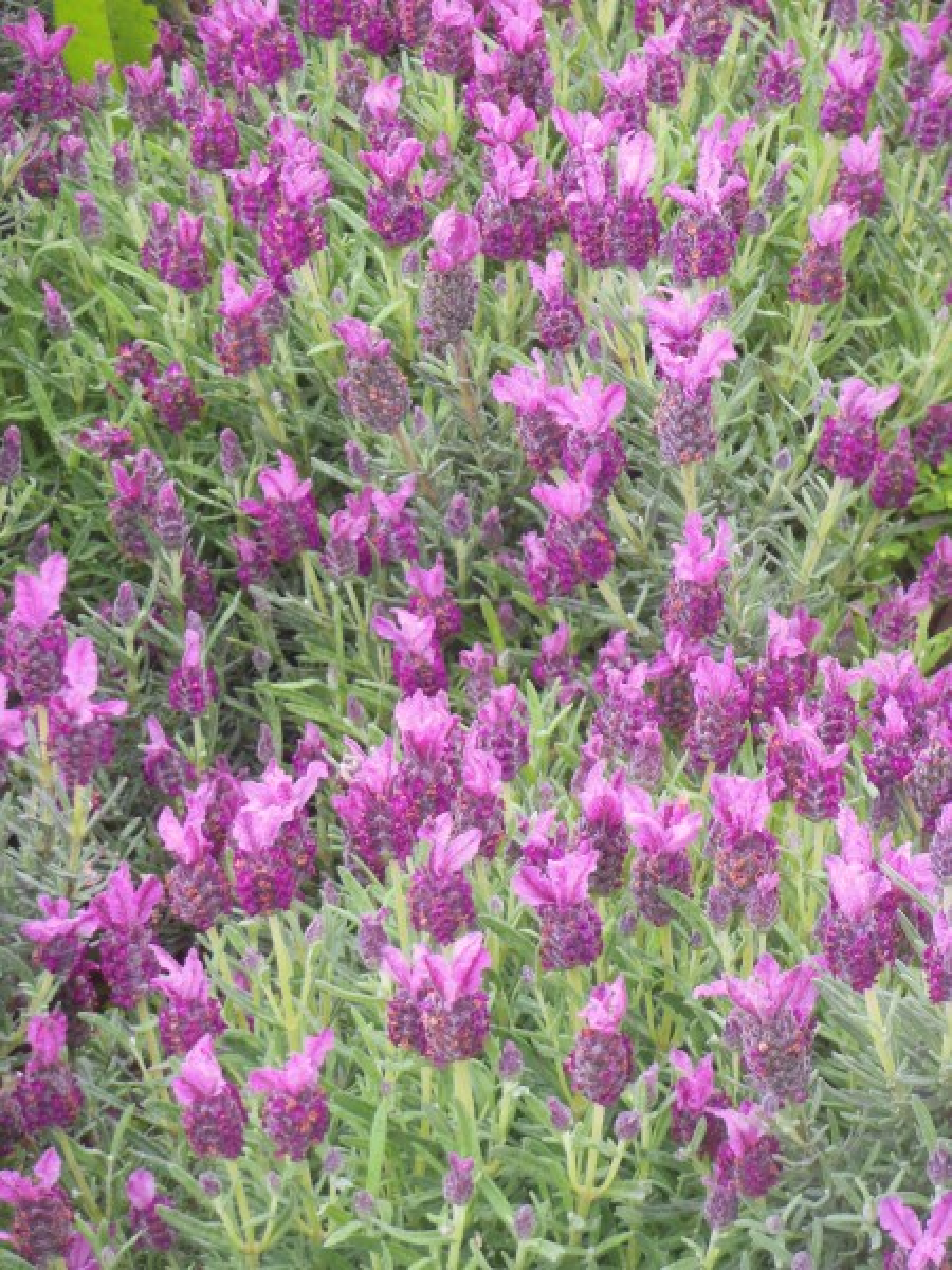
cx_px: 476
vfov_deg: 10.4
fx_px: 7004
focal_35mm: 191
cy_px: 635
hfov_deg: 7.8
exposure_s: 1/30
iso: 160
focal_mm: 34
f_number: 5.6
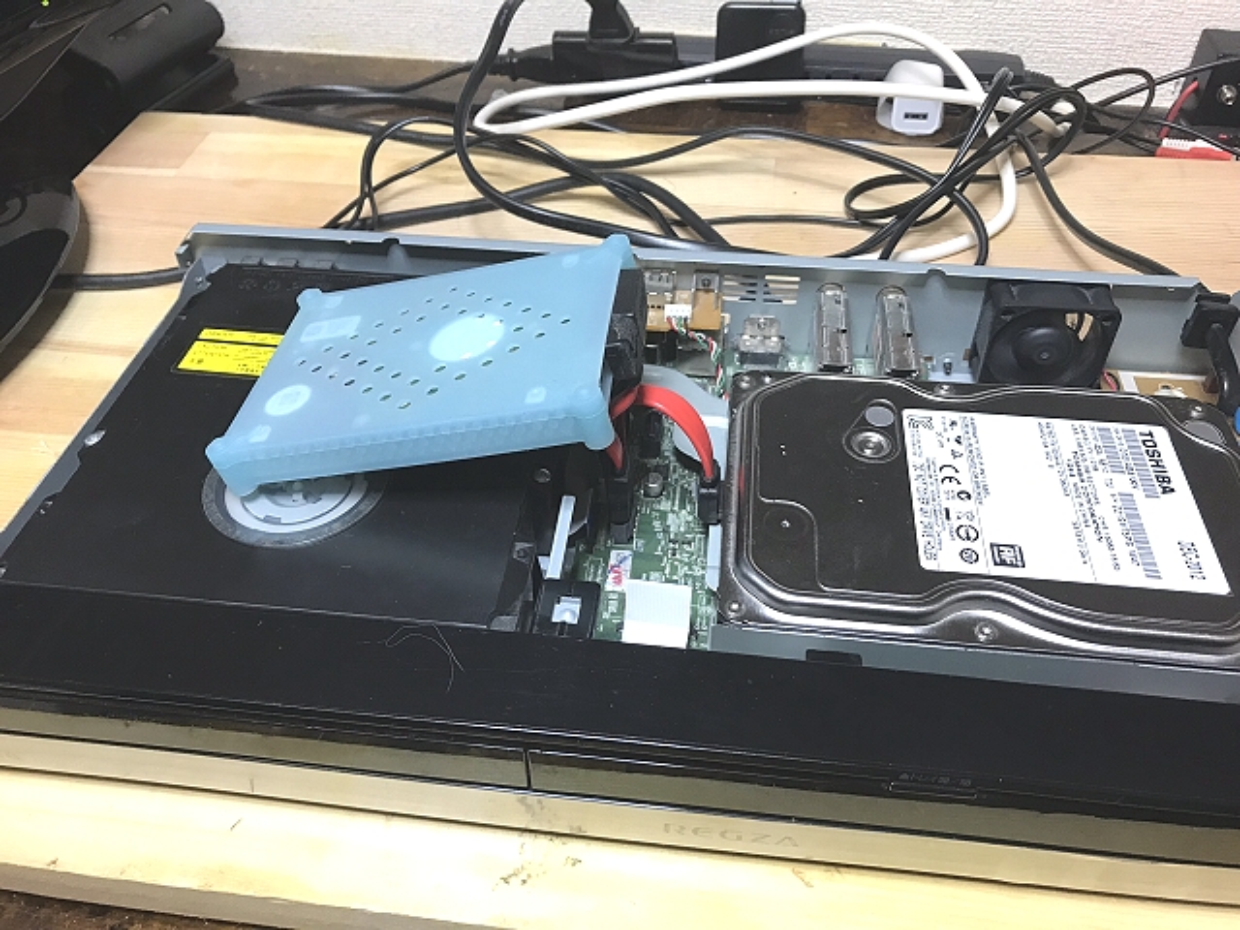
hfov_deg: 63.4
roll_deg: +1.8
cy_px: 465
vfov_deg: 49.7
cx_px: 620
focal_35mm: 28
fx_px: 1003
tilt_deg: -42.6
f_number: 1.8
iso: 40
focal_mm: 3.99
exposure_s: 1/25
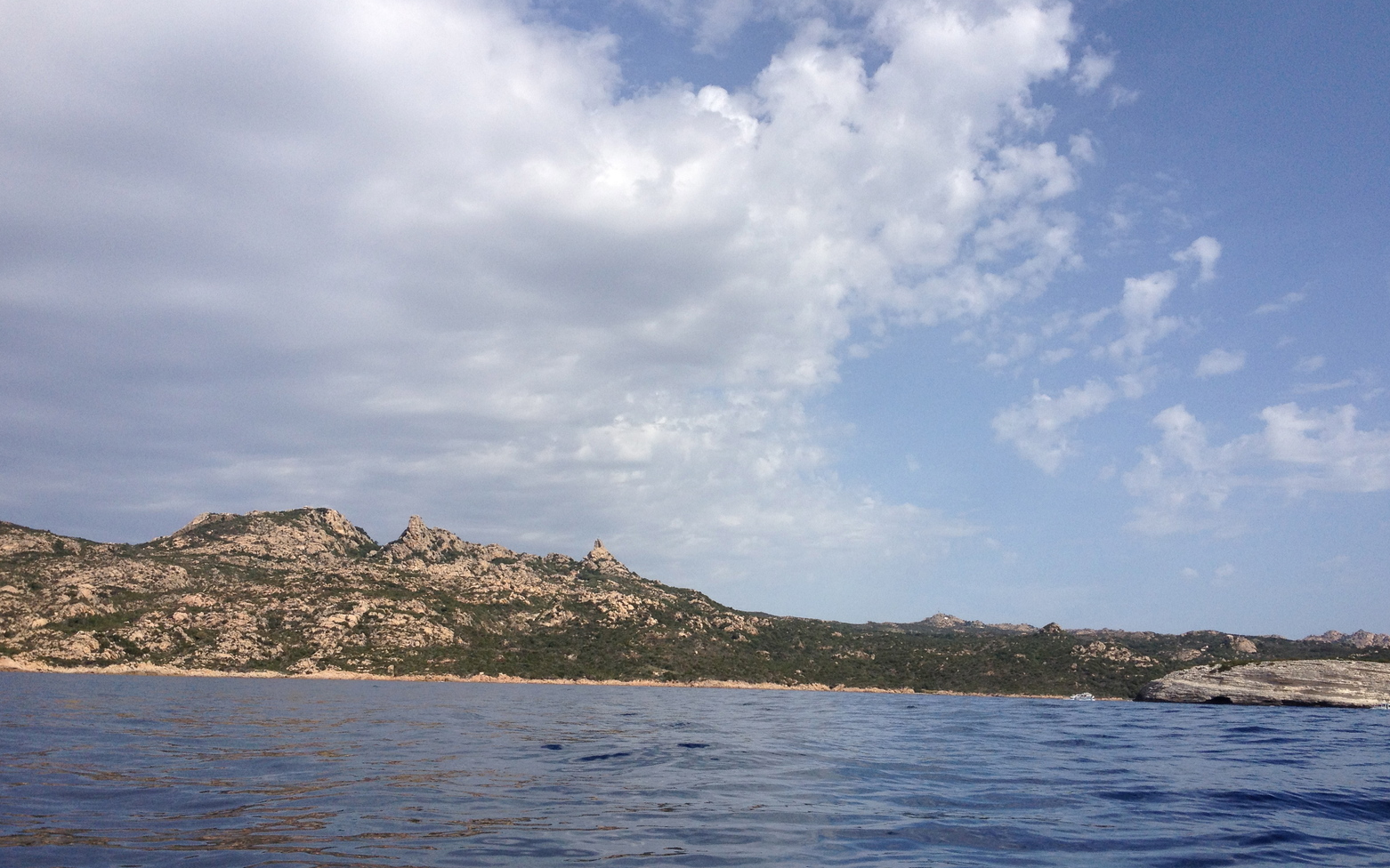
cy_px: 424
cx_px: 705
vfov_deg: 33.6
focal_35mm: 38
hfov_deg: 51.5
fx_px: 1439
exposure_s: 1/2907
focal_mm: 4.28
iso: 64
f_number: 2.4
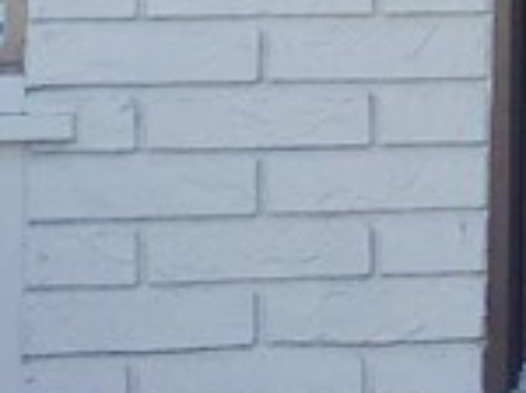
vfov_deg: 7.3
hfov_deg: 9.4
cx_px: 1059
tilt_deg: -1.3
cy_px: -232
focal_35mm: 198
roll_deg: -1.6
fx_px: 3004
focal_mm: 4.15
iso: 32
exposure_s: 1/395
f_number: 2.2
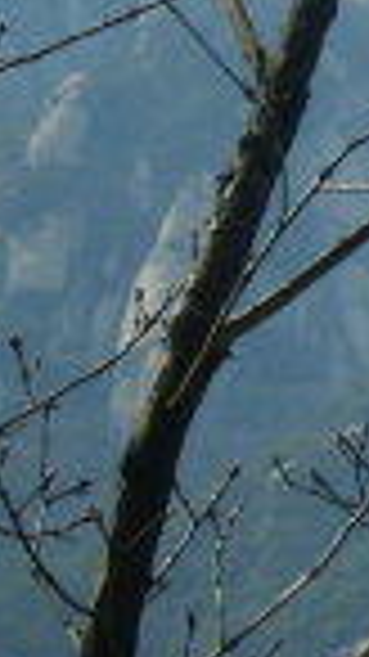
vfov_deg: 4.3
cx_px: 1323
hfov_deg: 2.4
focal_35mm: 503
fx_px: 8760
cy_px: 27
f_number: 5.1
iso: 50
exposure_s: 1/500
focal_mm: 22.2
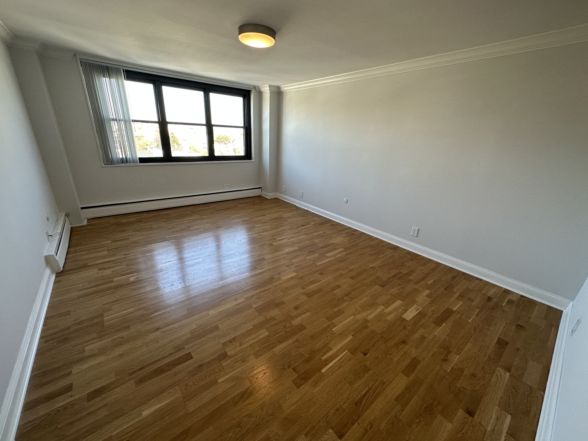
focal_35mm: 14
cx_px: 294
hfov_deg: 102.1
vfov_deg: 85.7
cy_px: 220
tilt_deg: -20.2
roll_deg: -3.0
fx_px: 238
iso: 125
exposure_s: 1/120
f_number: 2.2
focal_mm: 2.22
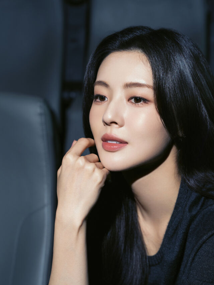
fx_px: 626
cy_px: 158
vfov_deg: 25.6
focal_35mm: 76
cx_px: 107
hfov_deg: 19.4
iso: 800
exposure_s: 1/160
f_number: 5
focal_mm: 70
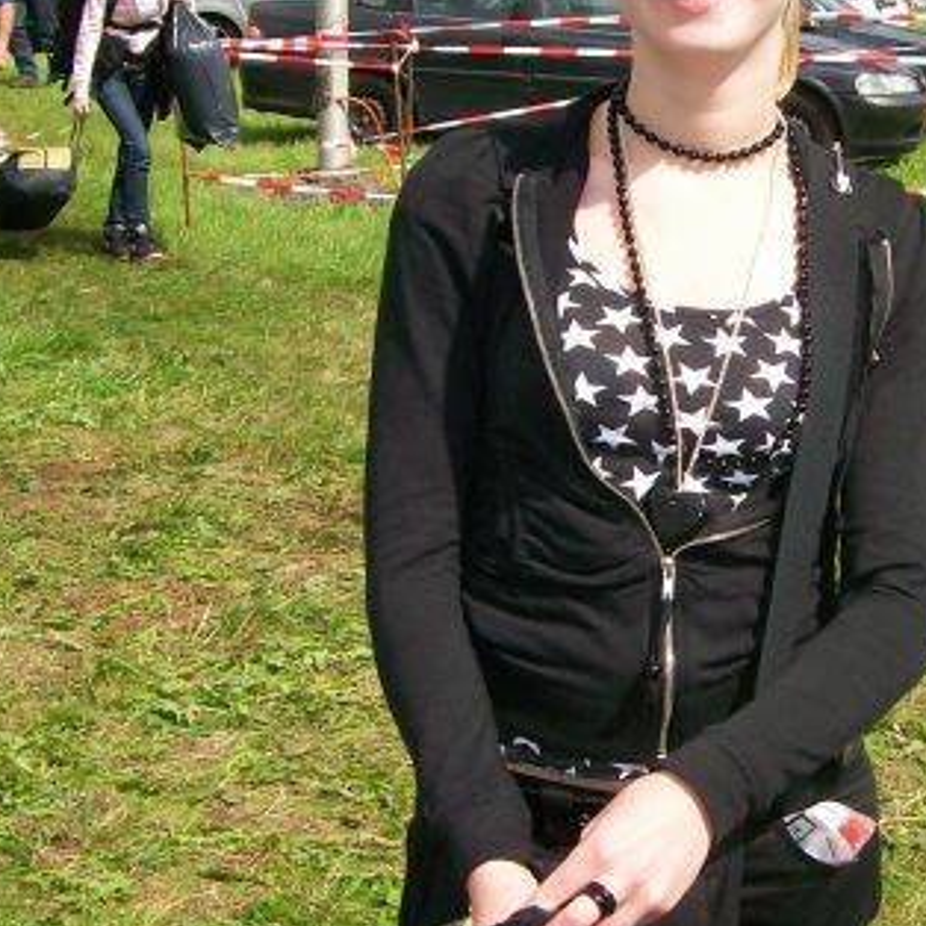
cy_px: 448
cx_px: 613
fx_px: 2451
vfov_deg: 21.4
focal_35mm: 81
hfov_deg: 21.3
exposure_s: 1/610
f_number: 4.8
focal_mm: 6
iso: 80
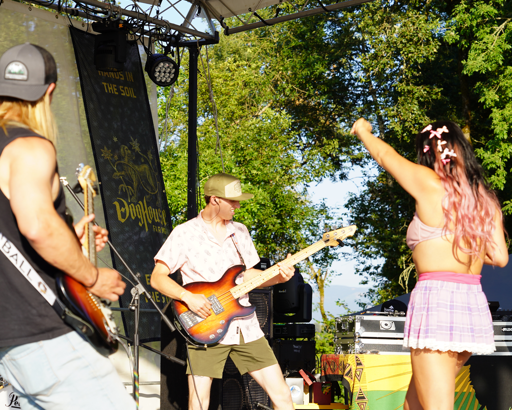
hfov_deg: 20.6
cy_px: 205
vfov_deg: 16.5
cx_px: 270
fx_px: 1409
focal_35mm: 93
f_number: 6.3
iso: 100
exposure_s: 1/160
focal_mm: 79
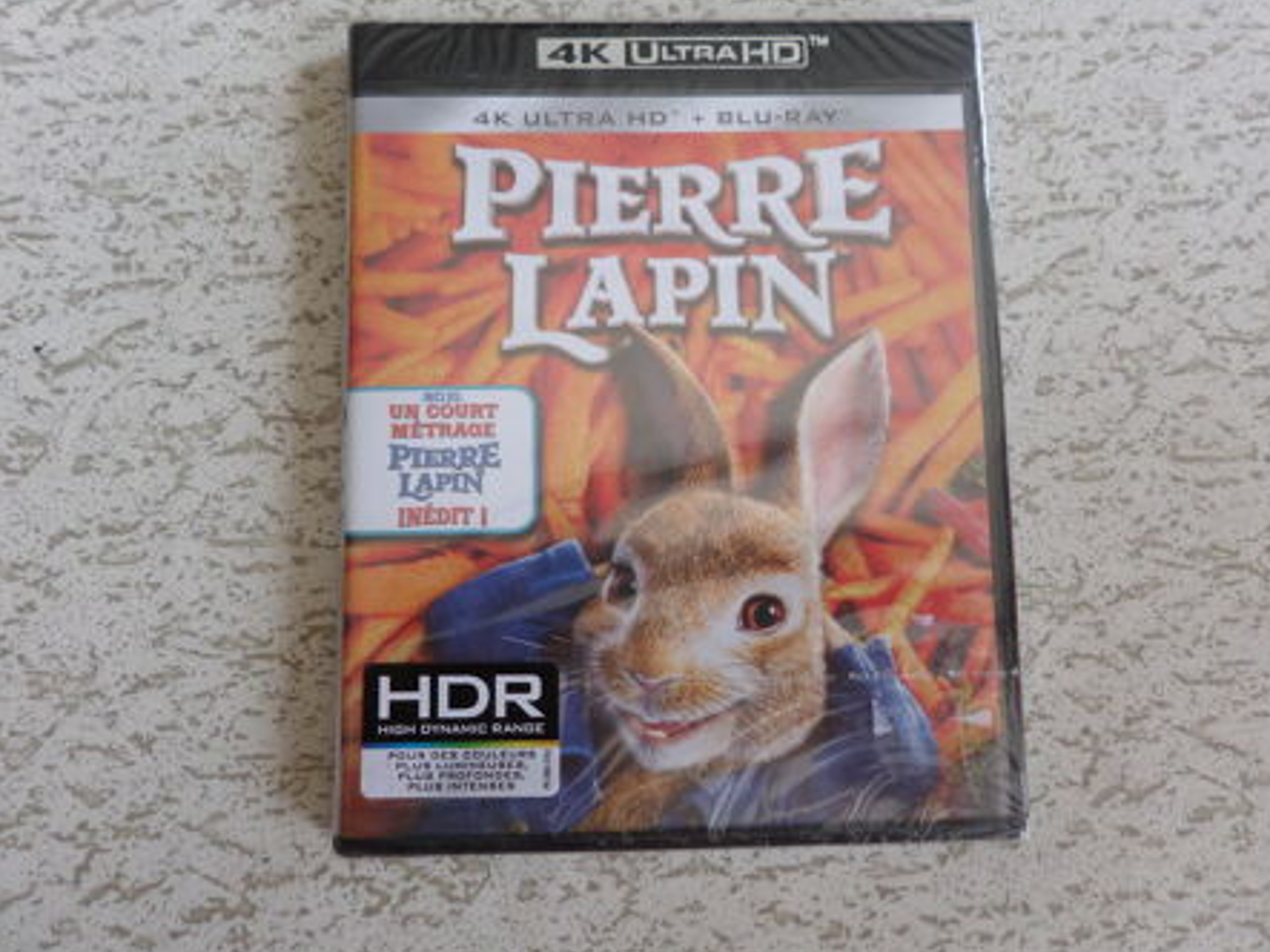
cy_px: 453
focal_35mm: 26
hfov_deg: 67.3
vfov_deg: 53.0
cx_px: 662
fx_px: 954
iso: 80
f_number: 3.1
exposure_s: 1/45
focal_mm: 4.3
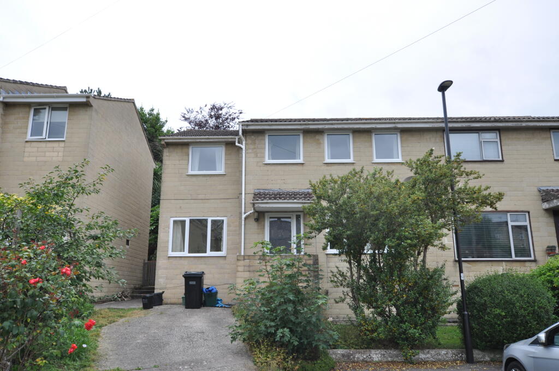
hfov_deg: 62.0
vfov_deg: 43.5
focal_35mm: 30
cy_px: 186
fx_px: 465
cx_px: 280
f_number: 6.3
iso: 200
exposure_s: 1/160
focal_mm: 20
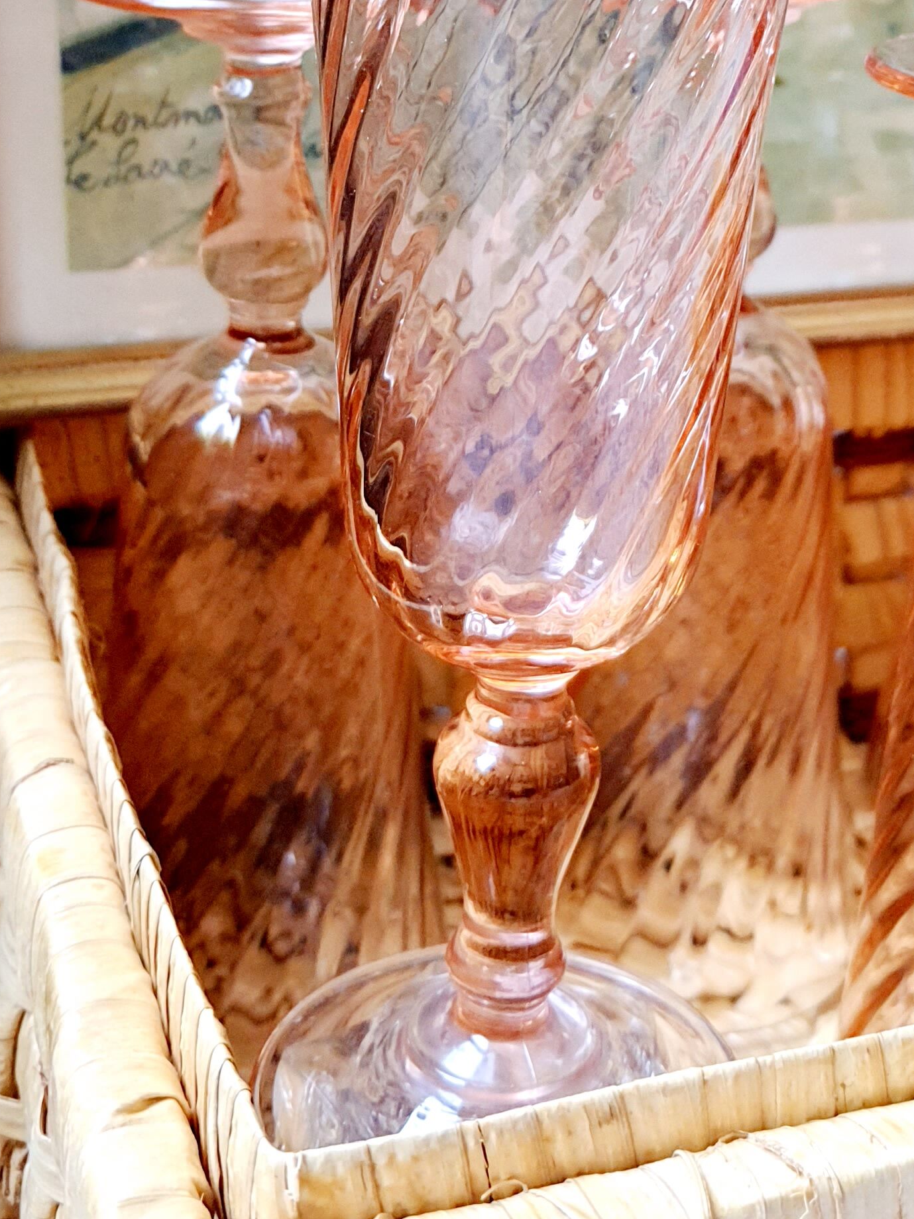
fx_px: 2007
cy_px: 116
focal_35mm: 57
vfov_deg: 32.1
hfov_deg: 25.6
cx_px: 547
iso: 250
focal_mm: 4.32
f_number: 1.7
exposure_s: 1/40
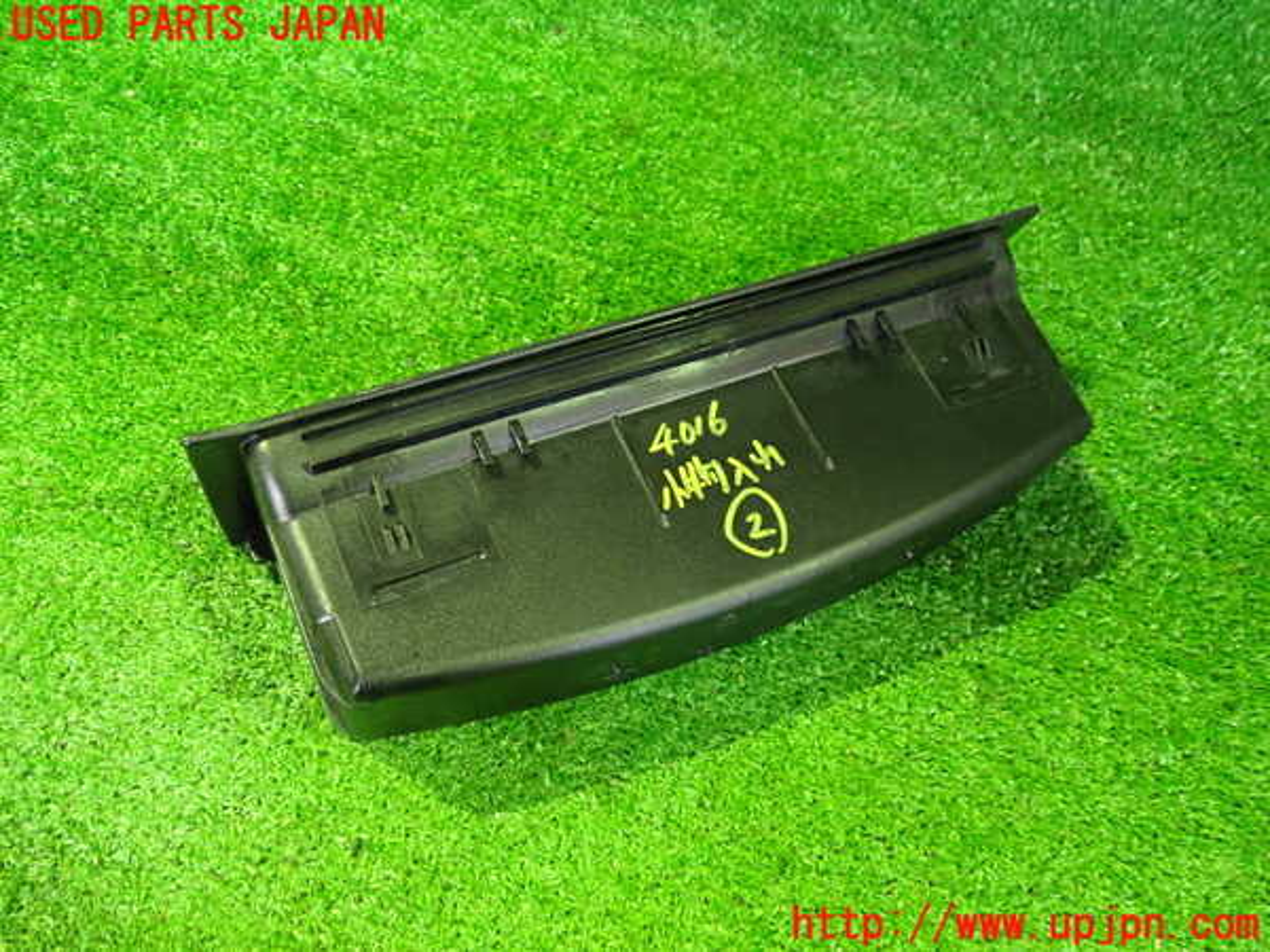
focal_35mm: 30
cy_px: 476
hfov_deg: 60.0
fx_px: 1101
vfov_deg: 46.8
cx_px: 635
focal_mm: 5.4
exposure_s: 1/20
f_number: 2.3
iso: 800
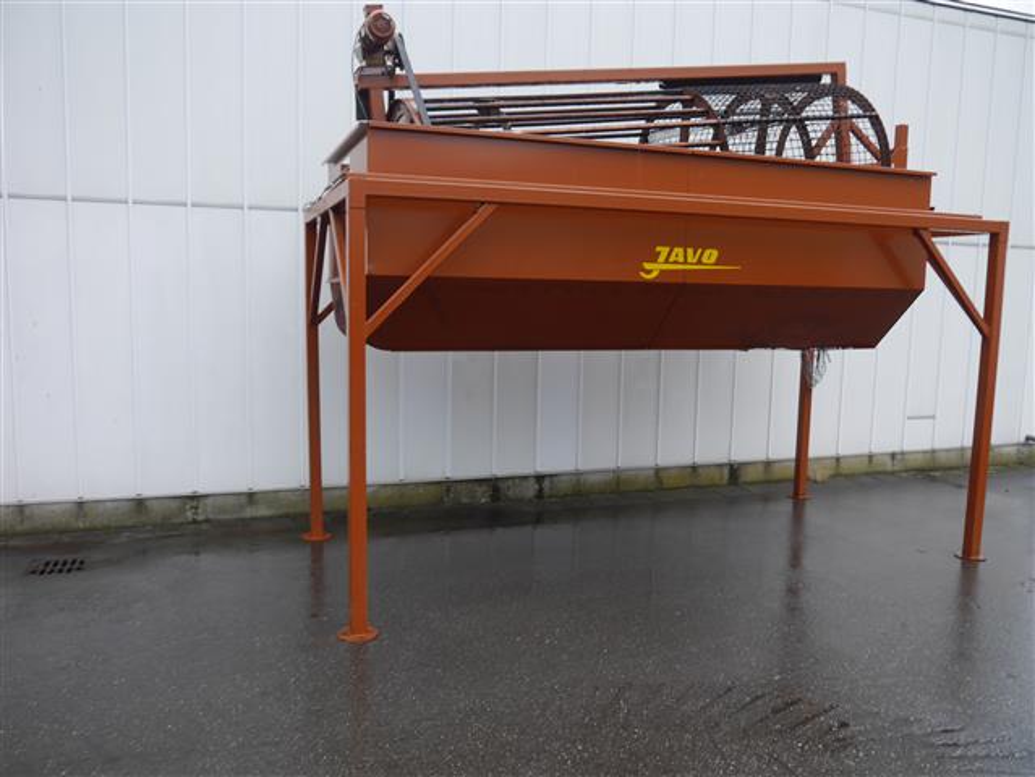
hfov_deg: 59.9
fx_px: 897
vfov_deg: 46.8
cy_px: 388
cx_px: 518
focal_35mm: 30
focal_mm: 15
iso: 160
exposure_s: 1/100
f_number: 4
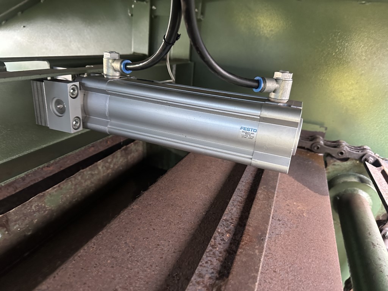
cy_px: 146
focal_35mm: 24
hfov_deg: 71.6
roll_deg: -5.5
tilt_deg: -23.2
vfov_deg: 56.8
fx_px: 269
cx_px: 194
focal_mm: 6.86
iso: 1000
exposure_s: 1/53
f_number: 1.78
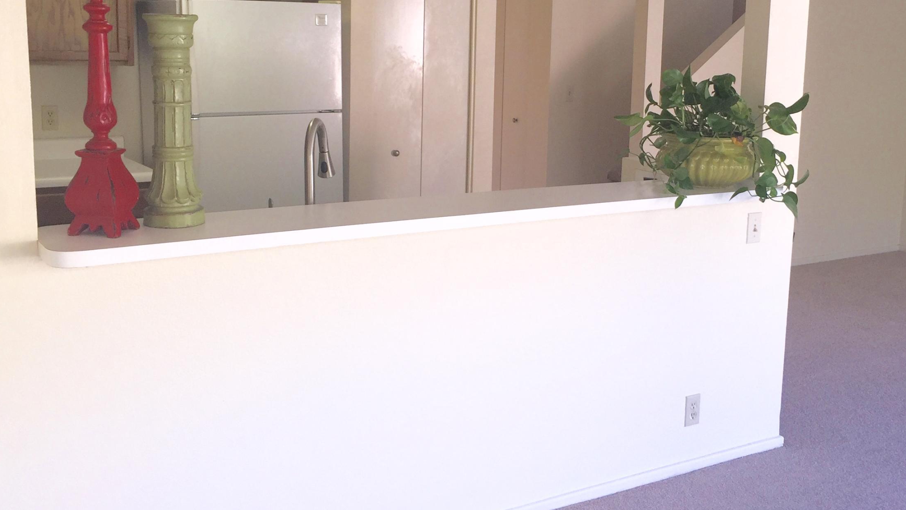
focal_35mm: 43
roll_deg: -3.0
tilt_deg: -8.2
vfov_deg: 27.6
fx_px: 1033
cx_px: 527
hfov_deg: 47.2
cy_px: 179
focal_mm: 4.15
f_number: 2.2
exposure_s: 1/119
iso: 32
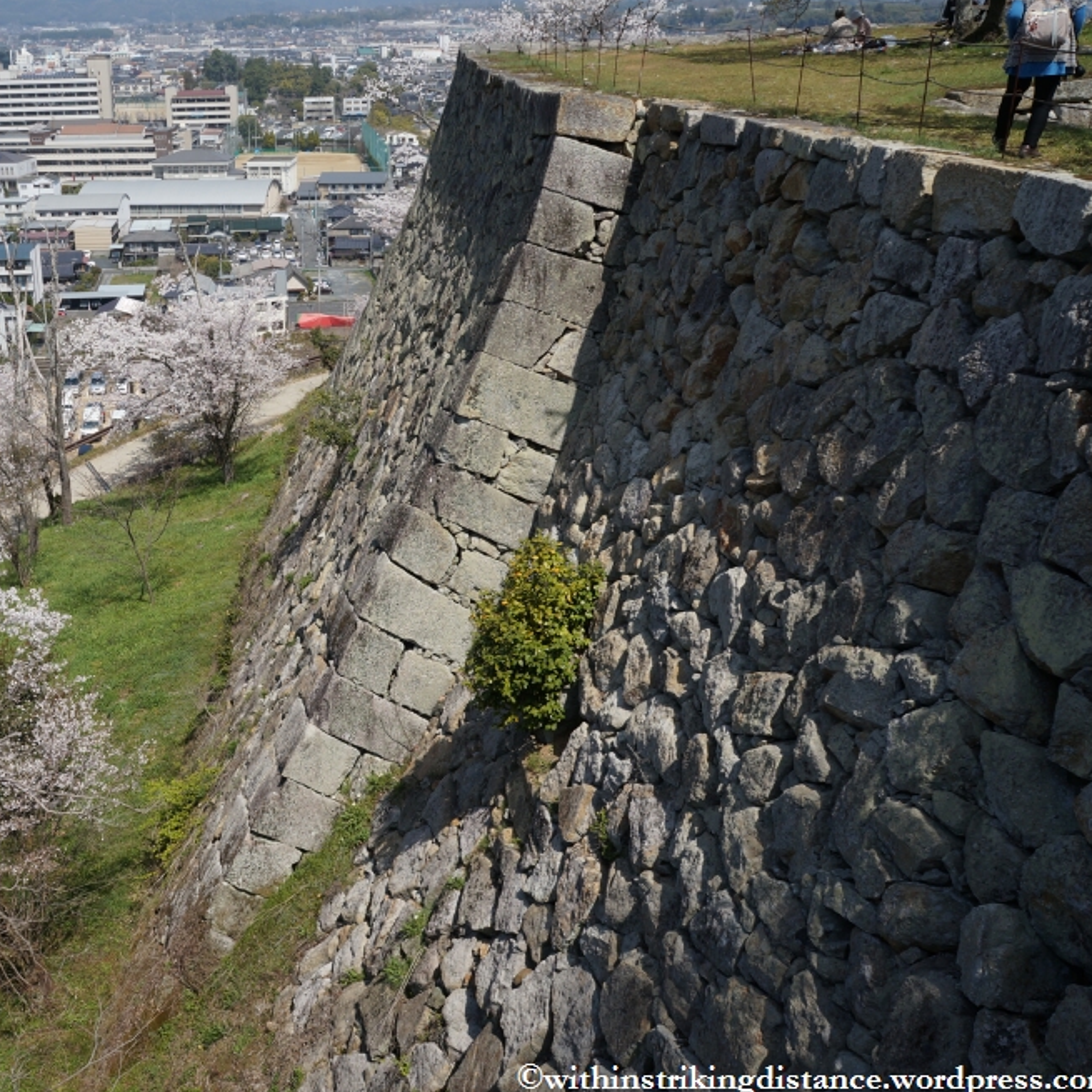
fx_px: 1249
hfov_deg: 45.7
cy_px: 545
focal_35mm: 35
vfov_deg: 47.2
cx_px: 282
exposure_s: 1/800
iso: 200
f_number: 8
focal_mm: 18
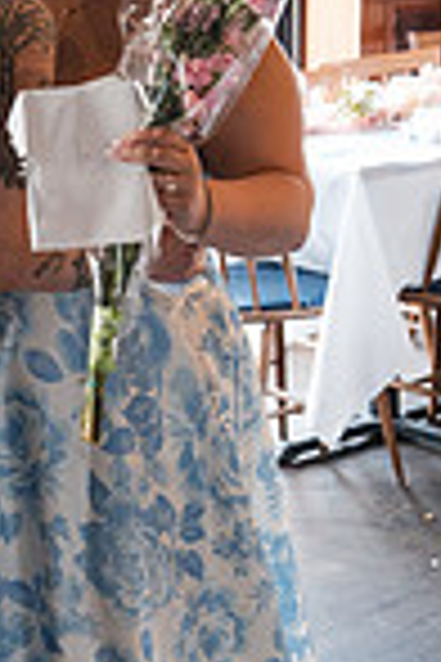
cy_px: 266
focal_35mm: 119
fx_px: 2186
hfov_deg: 11.4
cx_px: 40
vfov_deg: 17.2
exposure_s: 1/250
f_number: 4
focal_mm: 39
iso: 3200
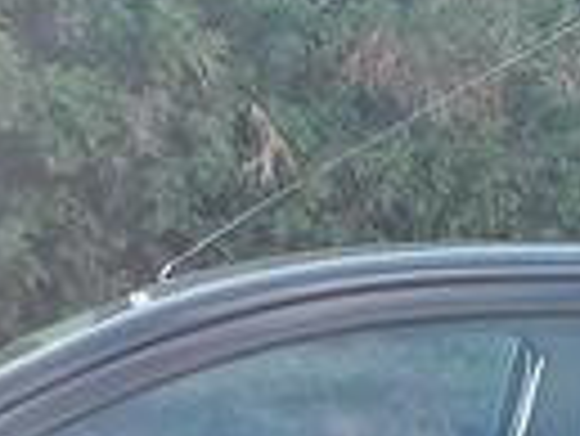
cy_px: 753
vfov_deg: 10.4
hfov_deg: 14.4
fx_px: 2281
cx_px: 513
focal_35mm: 136
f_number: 2.2
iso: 117
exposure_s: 1/376
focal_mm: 3.73
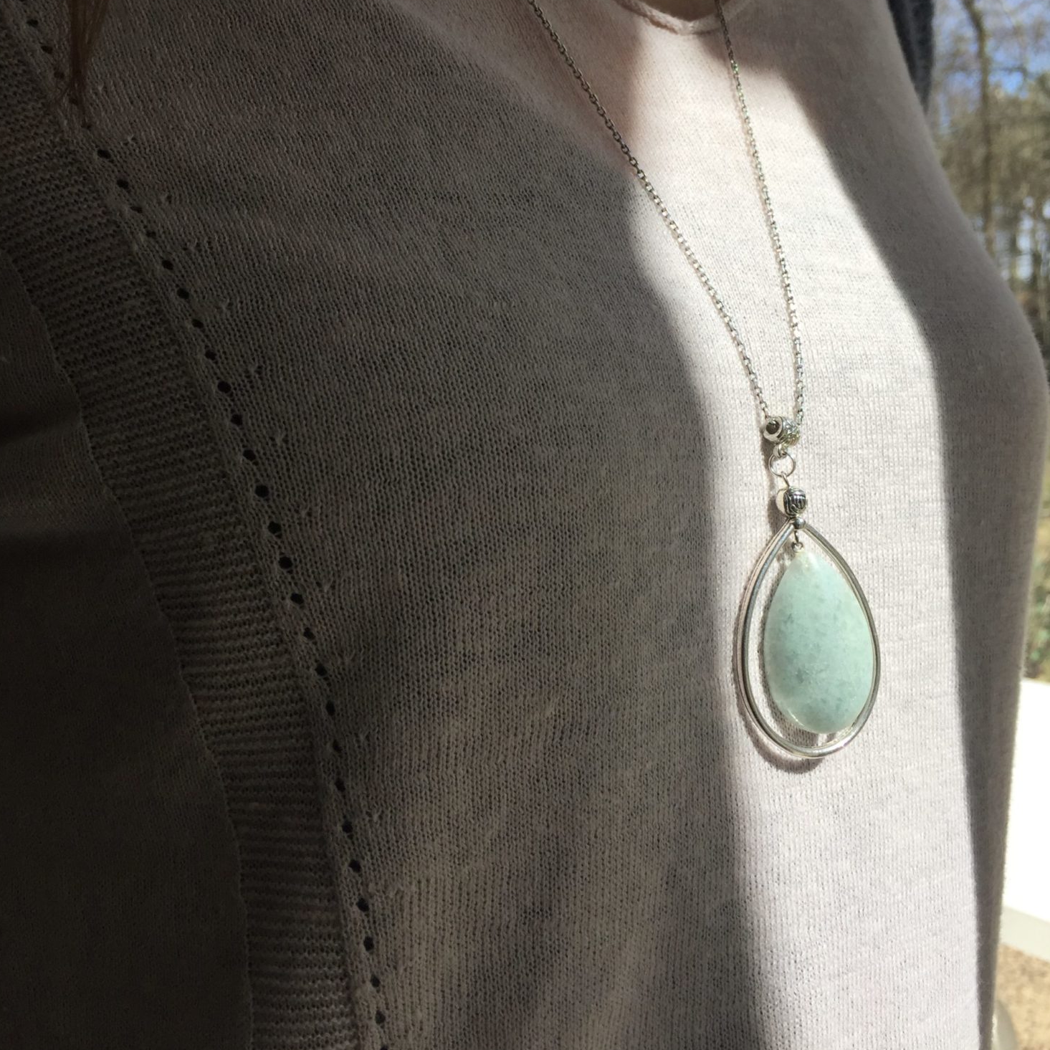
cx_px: 517
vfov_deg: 46.8
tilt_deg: +0.4
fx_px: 1201
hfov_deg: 47.2
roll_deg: +4.6
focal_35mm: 35
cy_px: 396
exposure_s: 1/964
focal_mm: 4.15
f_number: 2.2
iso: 32
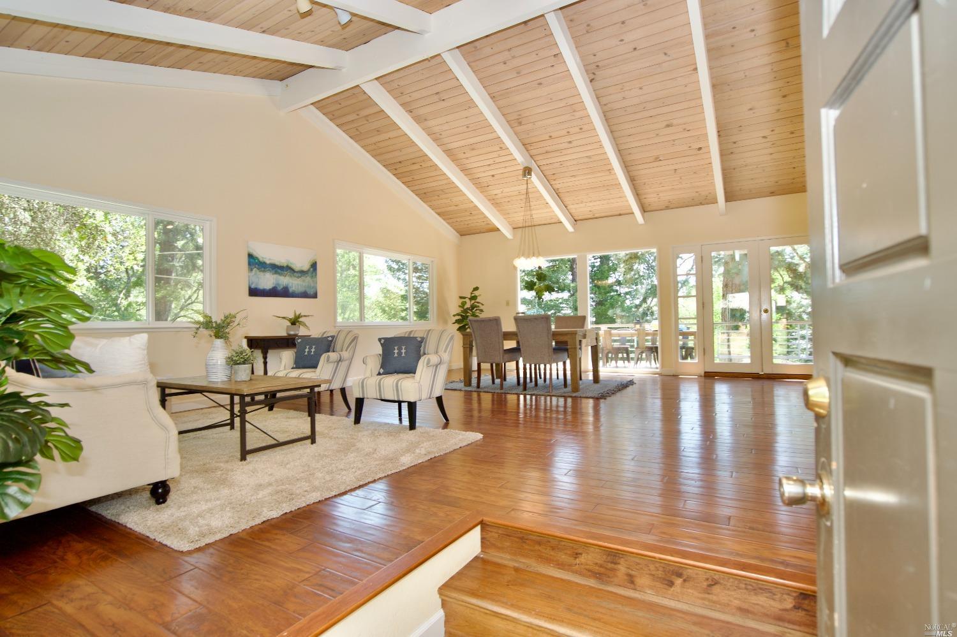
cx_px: 478
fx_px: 452
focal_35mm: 17
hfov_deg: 93.3
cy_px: 318
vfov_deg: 70.4
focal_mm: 17
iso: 200
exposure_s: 1/60
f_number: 4
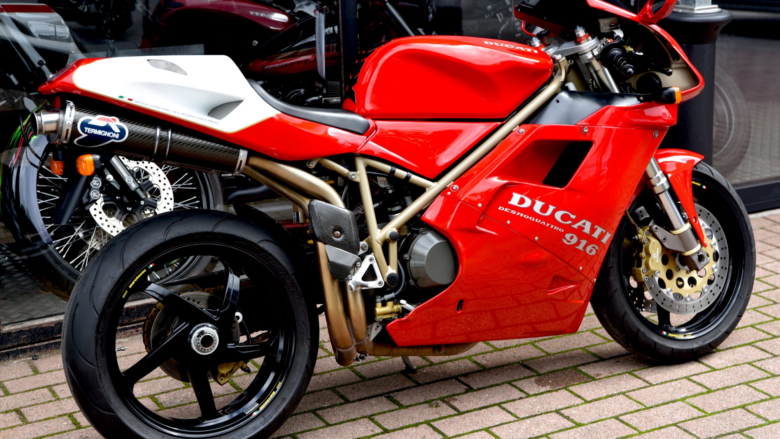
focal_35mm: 66
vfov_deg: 18.3
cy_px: 214
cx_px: 395
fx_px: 1365
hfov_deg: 31.9
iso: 100
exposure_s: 1/100
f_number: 5
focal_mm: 62
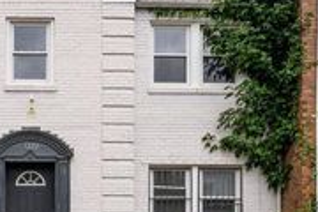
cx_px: 30
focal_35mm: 64
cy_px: 192
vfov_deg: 20.8
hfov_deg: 30.0
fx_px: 565
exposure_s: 1/400
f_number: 8
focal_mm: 23
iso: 200
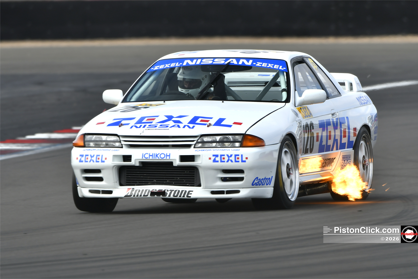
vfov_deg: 2.3
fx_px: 6966
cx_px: 209
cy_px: 140
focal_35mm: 600
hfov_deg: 3.4
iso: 140
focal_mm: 400
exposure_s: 1/320
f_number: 5
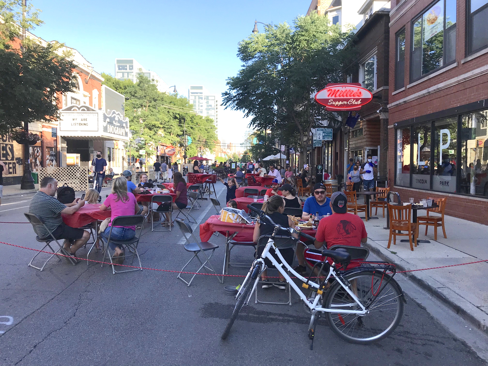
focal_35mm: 28
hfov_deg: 63.4
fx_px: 395
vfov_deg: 49.7
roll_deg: +0.1
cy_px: 183
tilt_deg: -5.2
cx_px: 244
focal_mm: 3.99
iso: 20
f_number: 1.8
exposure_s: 1/736
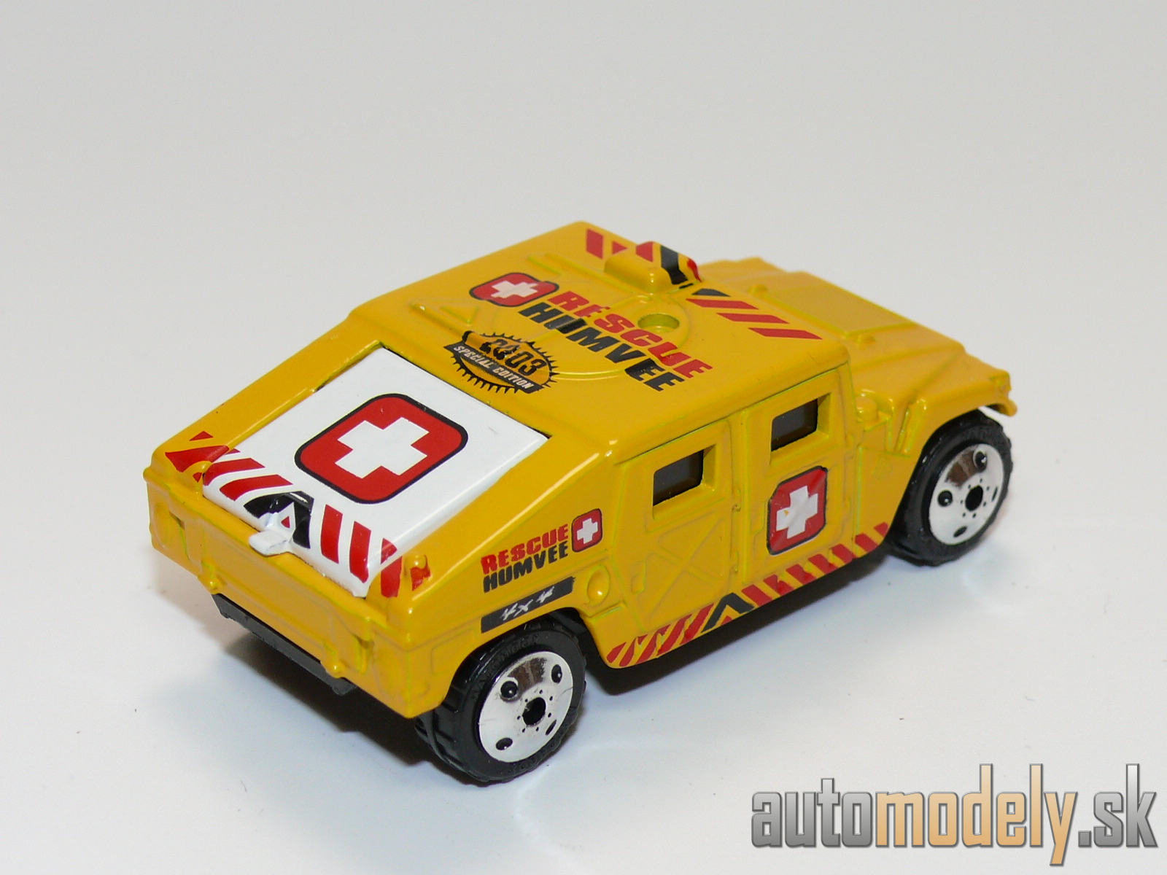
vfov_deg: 15.9
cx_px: 584
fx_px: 3135
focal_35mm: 93
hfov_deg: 21.1
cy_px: 438
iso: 100
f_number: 4
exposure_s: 1/30
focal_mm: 12.7
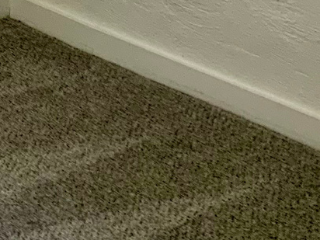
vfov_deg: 9.7
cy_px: -202
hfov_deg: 12.1
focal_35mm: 144
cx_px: -329
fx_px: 1331
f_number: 1.8
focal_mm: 3
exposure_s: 1/120
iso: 64
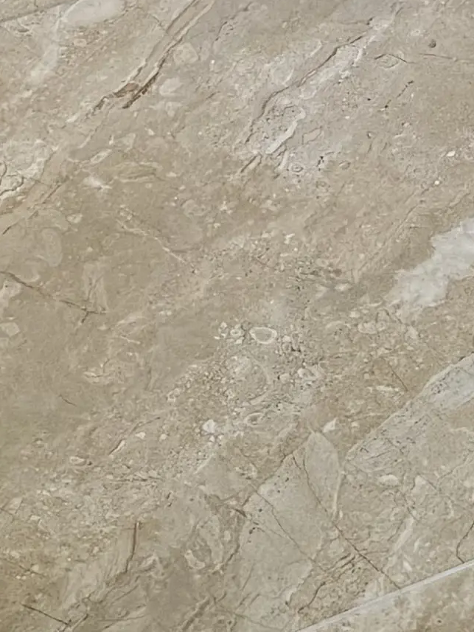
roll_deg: +0.4
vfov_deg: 10.4
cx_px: 178
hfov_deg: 9.3
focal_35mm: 160
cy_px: -943
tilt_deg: -17.2
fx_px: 2920
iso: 100
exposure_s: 1/121
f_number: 1.78
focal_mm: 6.76
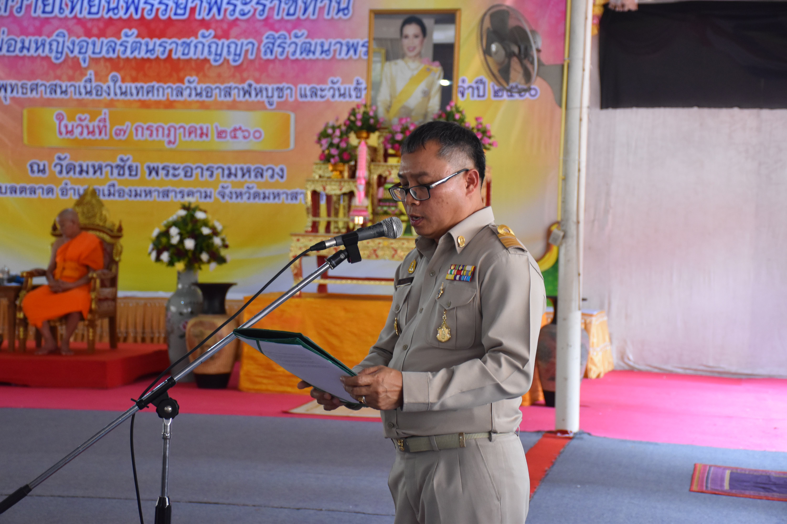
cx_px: 394
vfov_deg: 18.9
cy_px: 262
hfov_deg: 28.1
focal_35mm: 72
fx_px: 1574
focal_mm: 48
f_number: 4.5
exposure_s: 1/60
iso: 1250
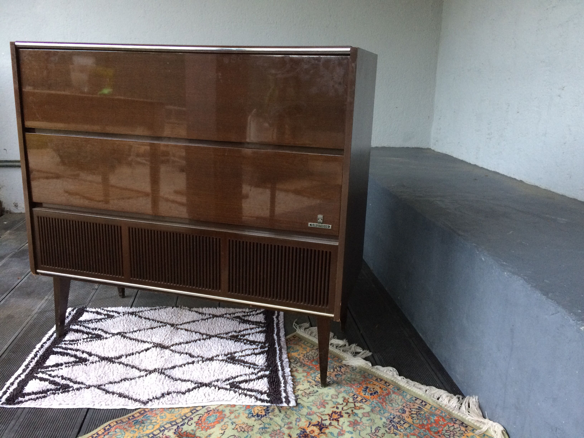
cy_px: 219
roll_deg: -1.5
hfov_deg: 61.7
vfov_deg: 48.2
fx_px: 489
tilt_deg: -13.7
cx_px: 292
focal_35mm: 29
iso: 200
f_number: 2.2
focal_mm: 4.15
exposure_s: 1/33
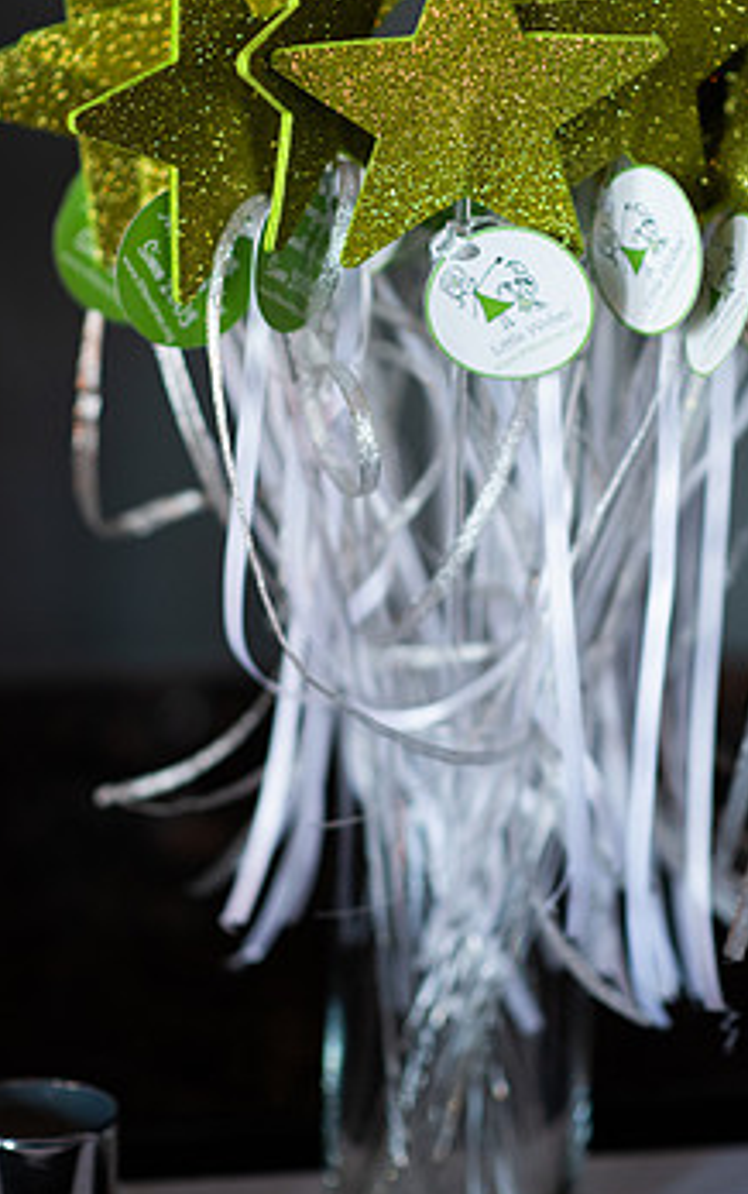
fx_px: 3647
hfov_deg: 11.7
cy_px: 473
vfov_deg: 18.6
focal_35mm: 112
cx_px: 477
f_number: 2
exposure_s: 1/250
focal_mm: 85
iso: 640
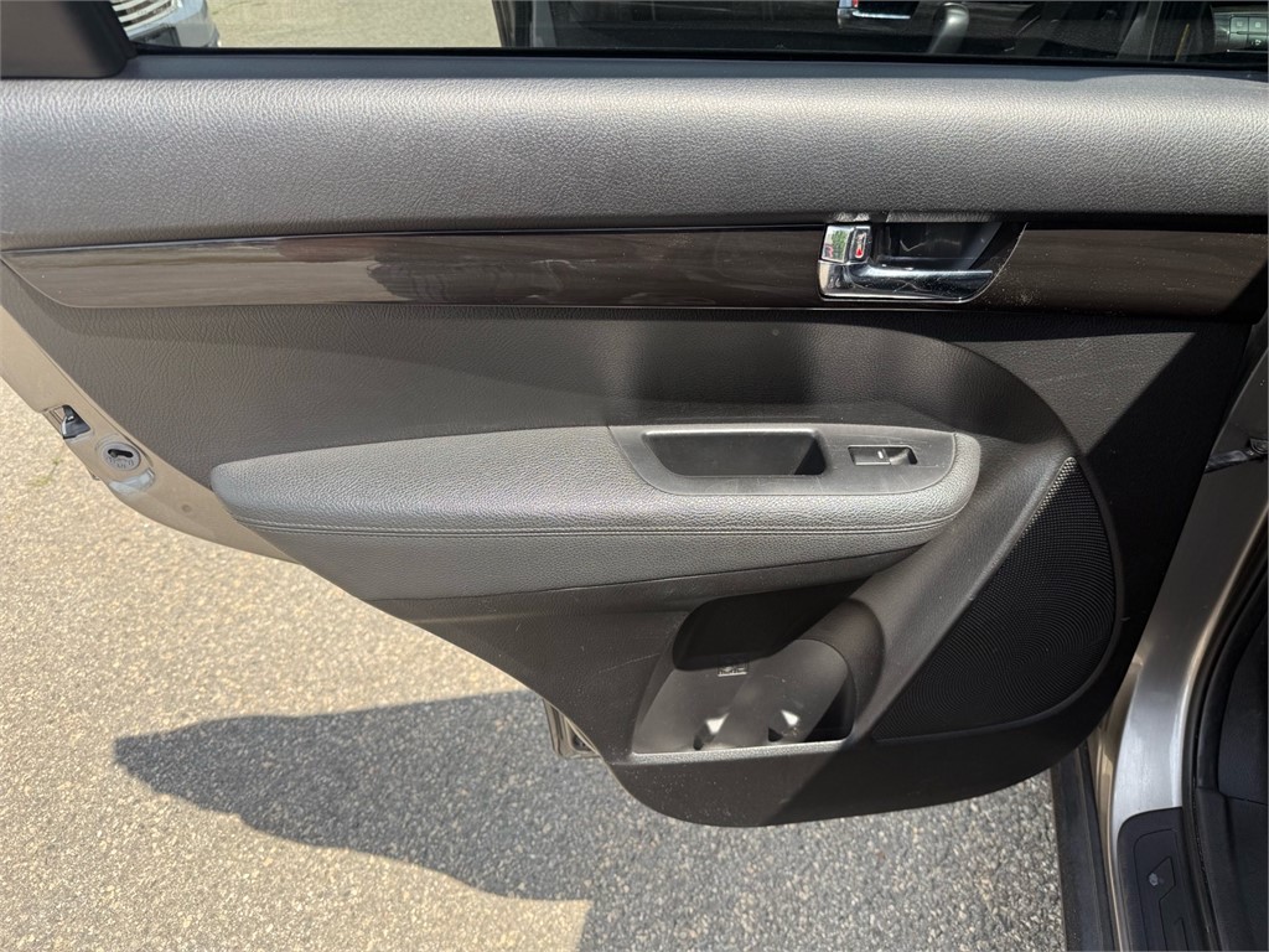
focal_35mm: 24
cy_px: 476
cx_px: 634
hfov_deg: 71.6
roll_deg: +5.4
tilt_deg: -36.3
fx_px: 880
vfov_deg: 56.8
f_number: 1.78
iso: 80
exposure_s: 1/943
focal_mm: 6.76
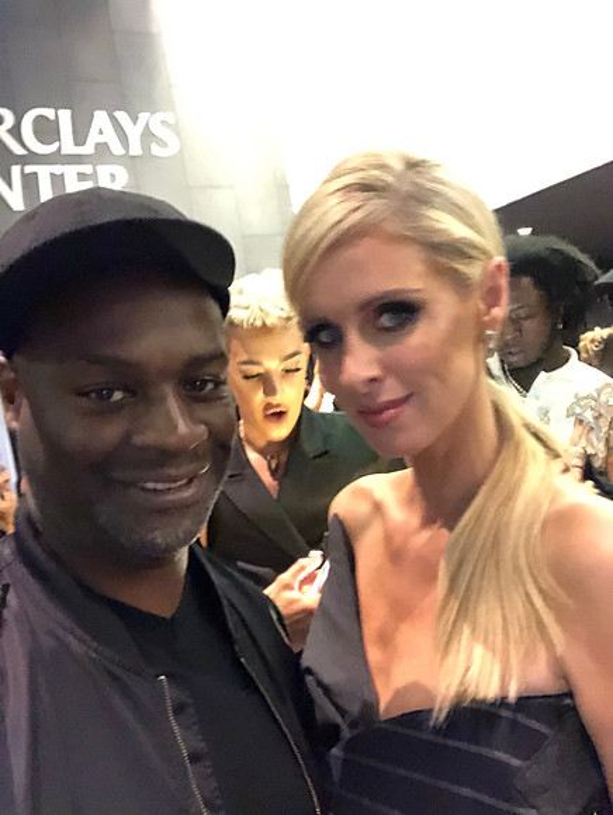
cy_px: 408
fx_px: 754
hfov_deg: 44.2
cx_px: 306
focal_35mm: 32
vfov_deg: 56.8
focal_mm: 2.87
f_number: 2.2
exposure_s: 1/15
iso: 1600
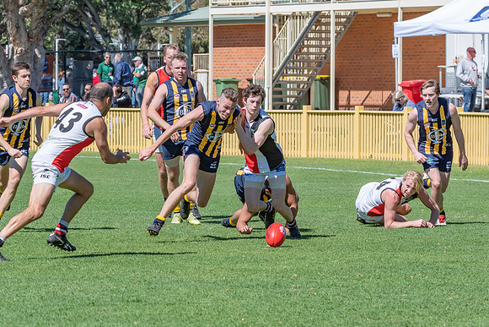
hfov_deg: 7.9
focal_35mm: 261
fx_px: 3544
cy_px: 169
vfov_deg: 5.3
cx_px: 260
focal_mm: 160
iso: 800
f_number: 11
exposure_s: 1/2000
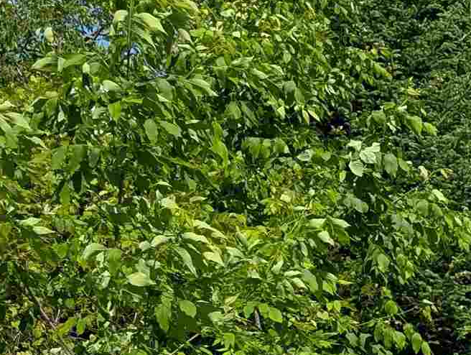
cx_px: 920
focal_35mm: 112
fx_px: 1526
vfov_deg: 12.7
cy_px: 502
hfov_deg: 14.7
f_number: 1.68
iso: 19
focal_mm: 6.9
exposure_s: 1/725
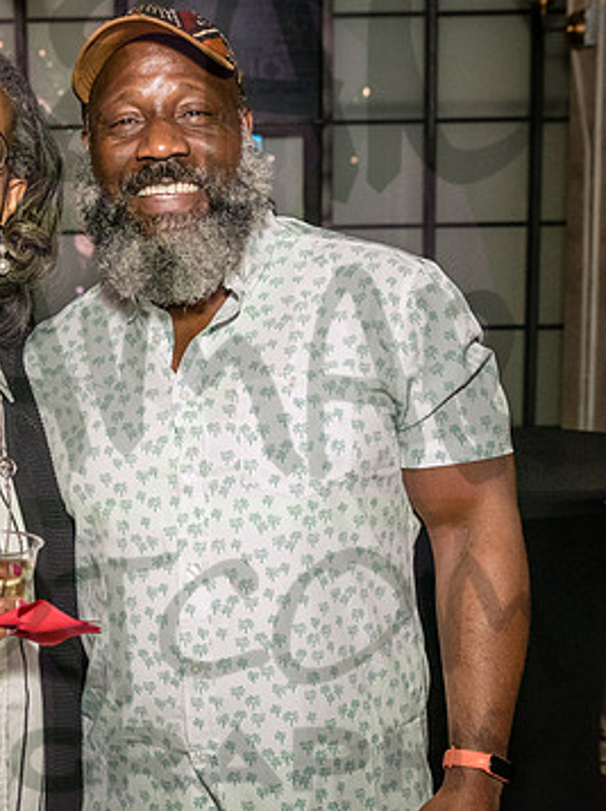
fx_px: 1356
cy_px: 432
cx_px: 118
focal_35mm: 58
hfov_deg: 24.8
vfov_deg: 33.3
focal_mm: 32
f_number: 3.5
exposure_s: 1/200
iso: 6400
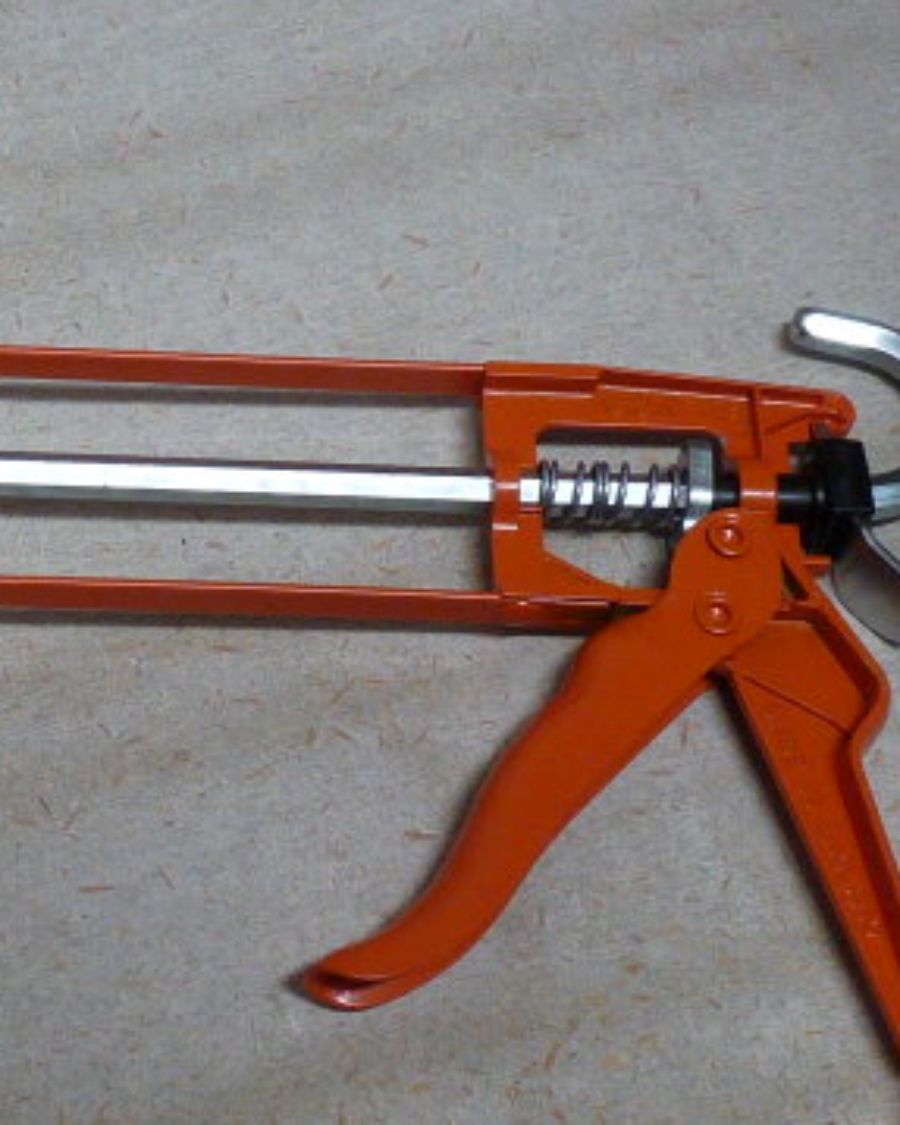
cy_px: 639
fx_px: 2898
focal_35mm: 87
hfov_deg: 17.3
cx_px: 53
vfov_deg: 22.0
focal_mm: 4.9
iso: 250
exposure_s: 1/30
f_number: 2.8
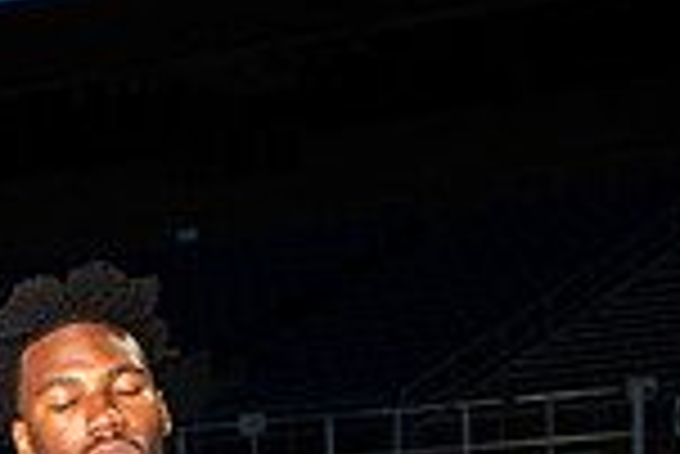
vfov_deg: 8.9
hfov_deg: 14.3
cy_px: 998
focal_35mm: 143
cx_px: 153
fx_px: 2704
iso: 800
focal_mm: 48
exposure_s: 1/320
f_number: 7.1
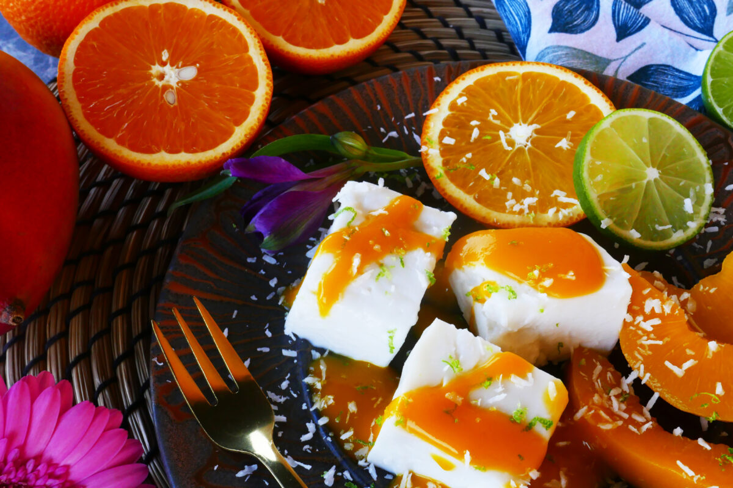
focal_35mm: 40
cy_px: 244
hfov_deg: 48.5
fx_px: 814
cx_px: 366
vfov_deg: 33.4
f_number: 8
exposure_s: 1/80
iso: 800
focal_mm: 14.6
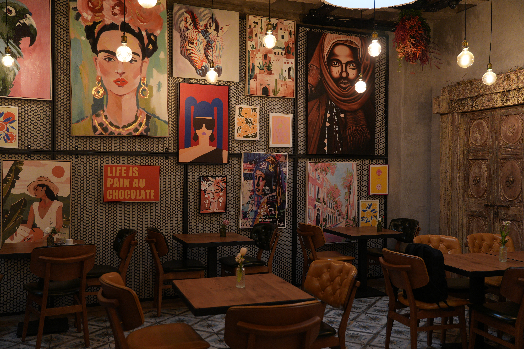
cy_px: 174
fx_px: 546
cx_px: 262
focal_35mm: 38
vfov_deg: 35.5
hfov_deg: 51.3
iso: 500
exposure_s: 1/60
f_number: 2.8
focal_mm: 25
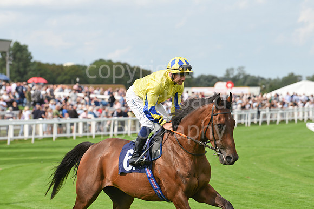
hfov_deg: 10.3
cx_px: 157
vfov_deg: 6.9
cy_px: 104
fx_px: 1745
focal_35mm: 200
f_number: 6.3
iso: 400
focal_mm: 200
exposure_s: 1/1250
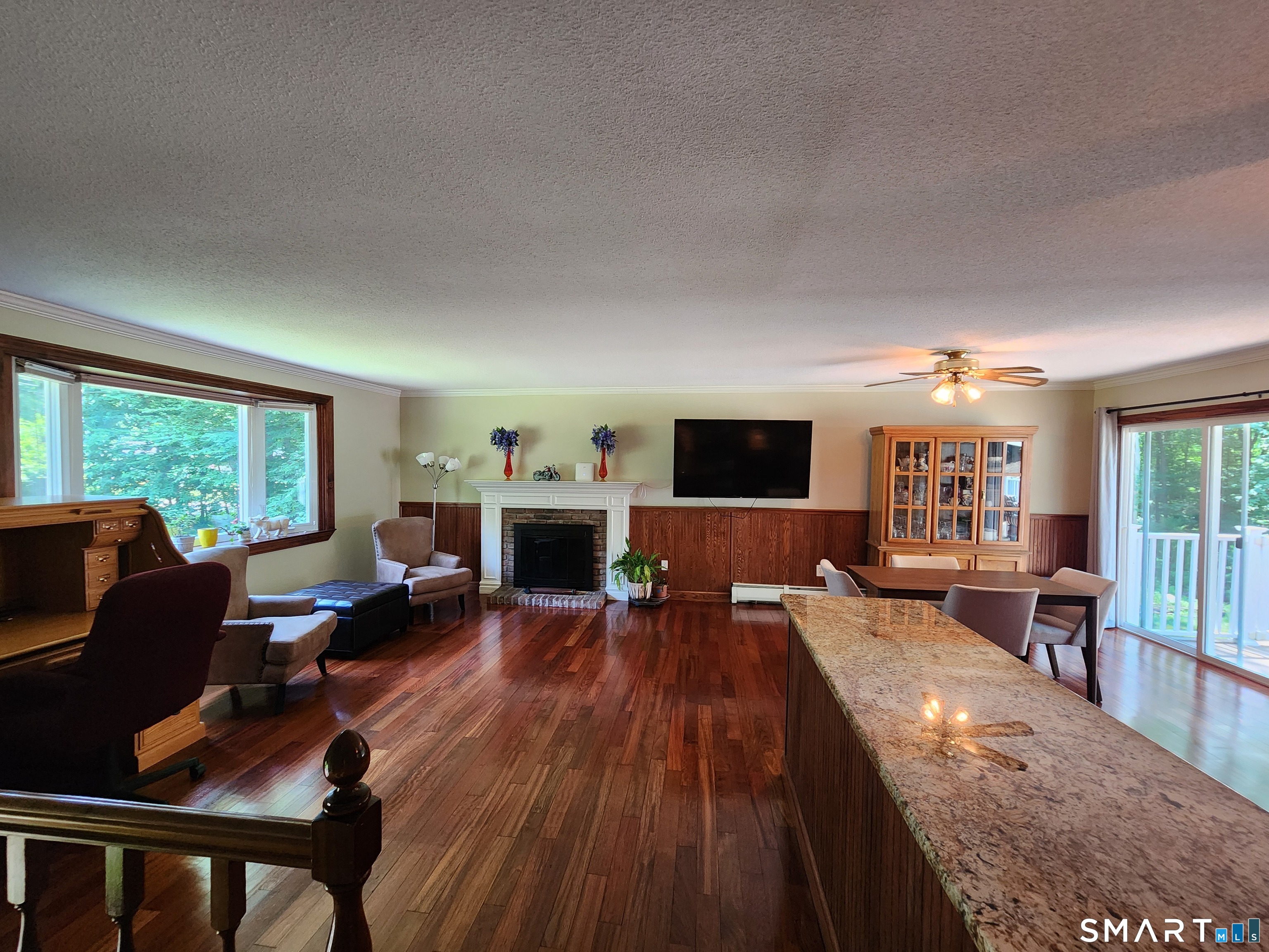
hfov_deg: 106.2
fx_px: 477
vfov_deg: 89.9
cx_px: 634
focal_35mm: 13
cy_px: 476
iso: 320
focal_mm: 2.2
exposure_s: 1/60
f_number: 2.2
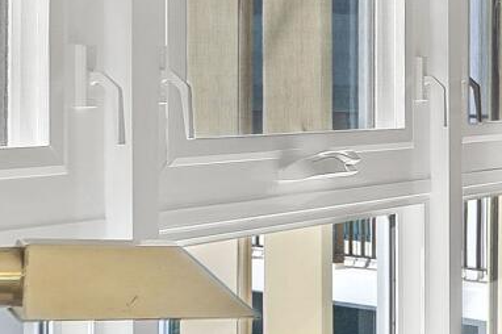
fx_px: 1421
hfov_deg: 9.9
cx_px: 1718
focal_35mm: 102
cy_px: 0
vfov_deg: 13.2
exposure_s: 1/15
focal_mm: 13
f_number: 8
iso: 100
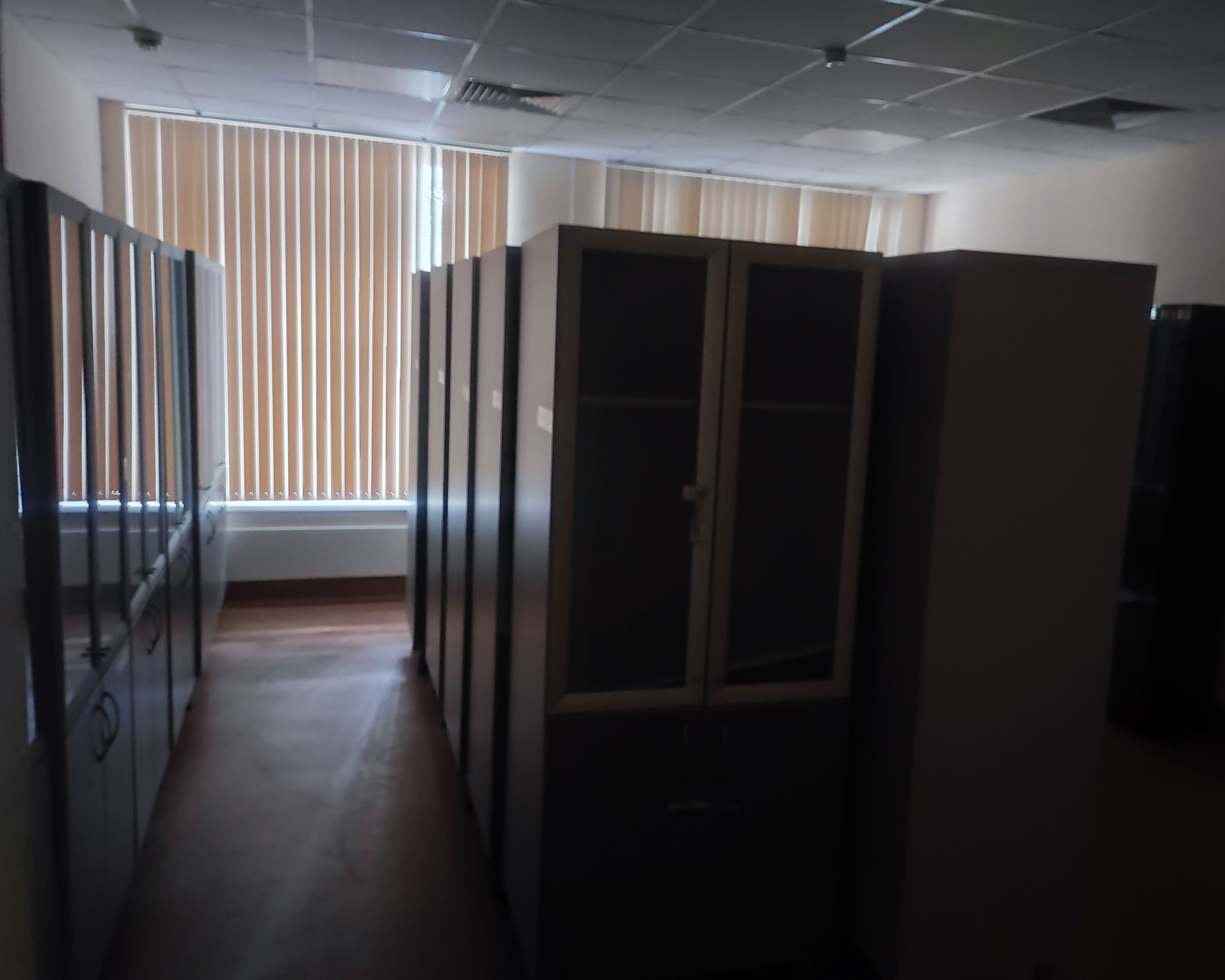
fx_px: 979
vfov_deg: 53.2
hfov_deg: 63.9
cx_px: 675
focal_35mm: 27
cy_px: 491
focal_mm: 4.7
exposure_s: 1/10
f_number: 1.79
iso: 2734
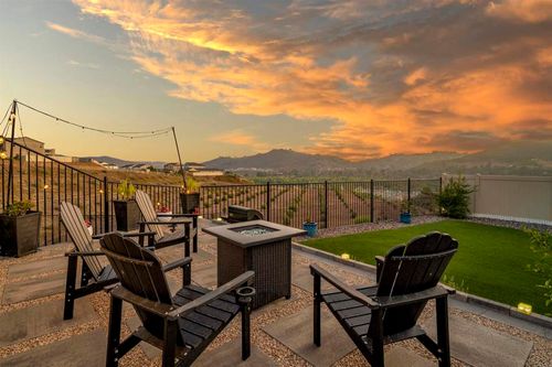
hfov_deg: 90.0
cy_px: 184
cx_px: 276
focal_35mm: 18
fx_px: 276
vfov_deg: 67.3
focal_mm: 18
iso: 400
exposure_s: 1/6
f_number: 8
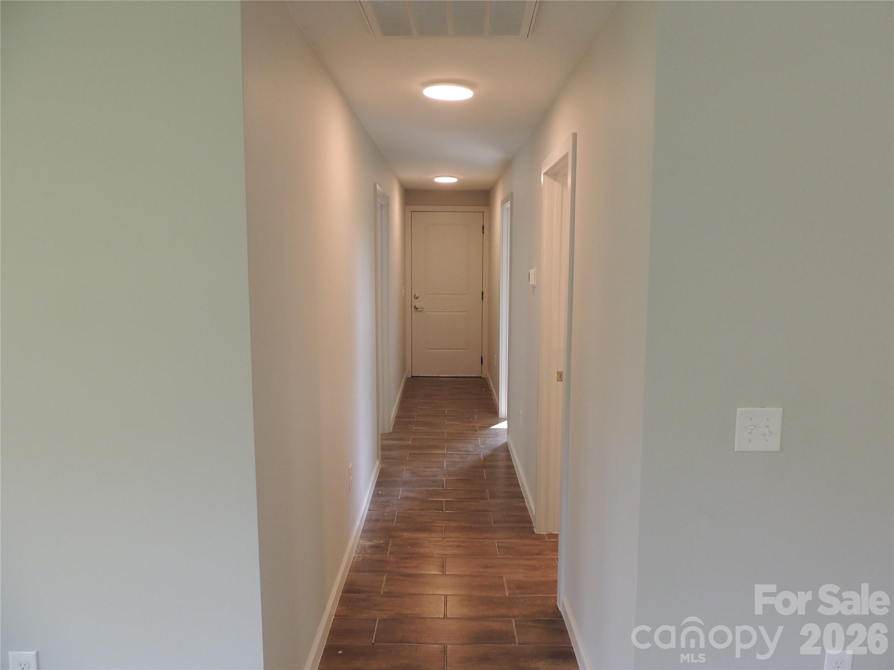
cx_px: 447
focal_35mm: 24
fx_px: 620
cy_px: 335
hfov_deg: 71.6
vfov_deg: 56.8
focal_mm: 4.3
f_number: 3
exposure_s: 1/30
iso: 200
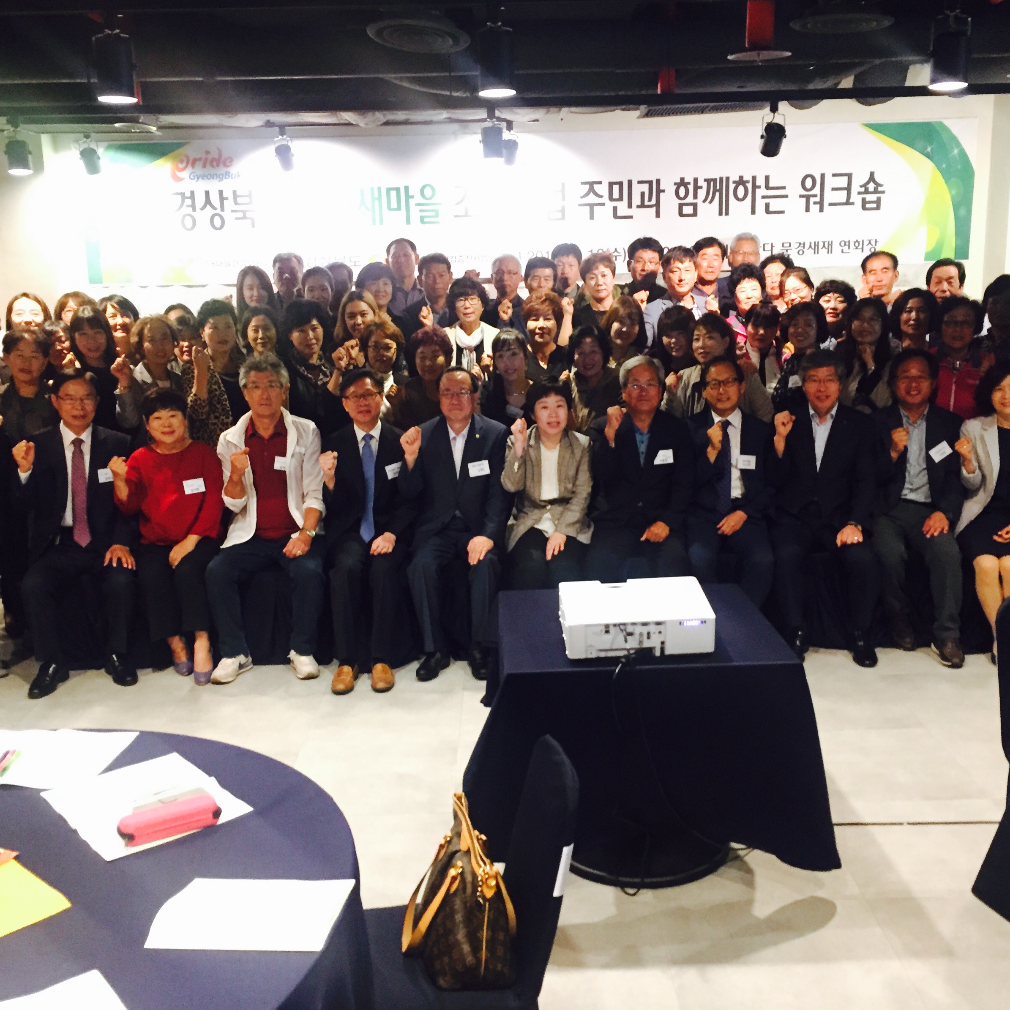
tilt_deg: -11.2
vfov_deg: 47.2
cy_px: 514
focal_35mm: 35
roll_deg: +1.1
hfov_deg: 47.2
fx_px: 1155
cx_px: 536
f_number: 2.2
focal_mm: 4.15
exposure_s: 1/15
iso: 320
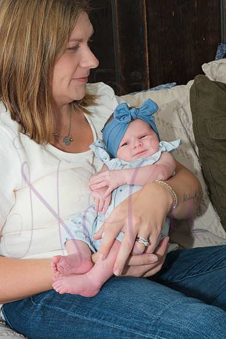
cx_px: 113
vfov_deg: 34.5
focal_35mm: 58
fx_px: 546
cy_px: 170
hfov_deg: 23.4
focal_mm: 58
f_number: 14
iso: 800
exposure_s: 1/320
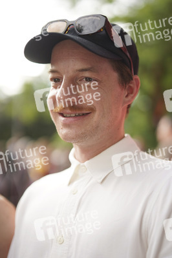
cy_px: 129
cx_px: 86
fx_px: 359
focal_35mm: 50
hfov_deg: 26.9
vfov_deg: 39.6
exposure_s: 1/2000
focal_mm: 50
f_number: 1.8
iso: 320
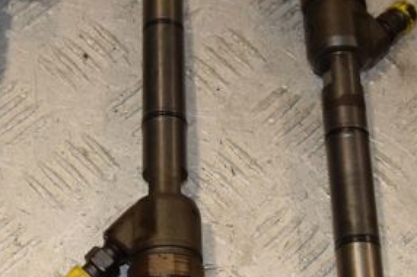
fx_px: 1088
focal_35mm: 94
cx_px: 238
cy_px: 175
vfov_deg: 14.5
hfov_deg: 21.7
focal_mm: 28
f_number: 8
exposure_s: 1/200
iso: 800
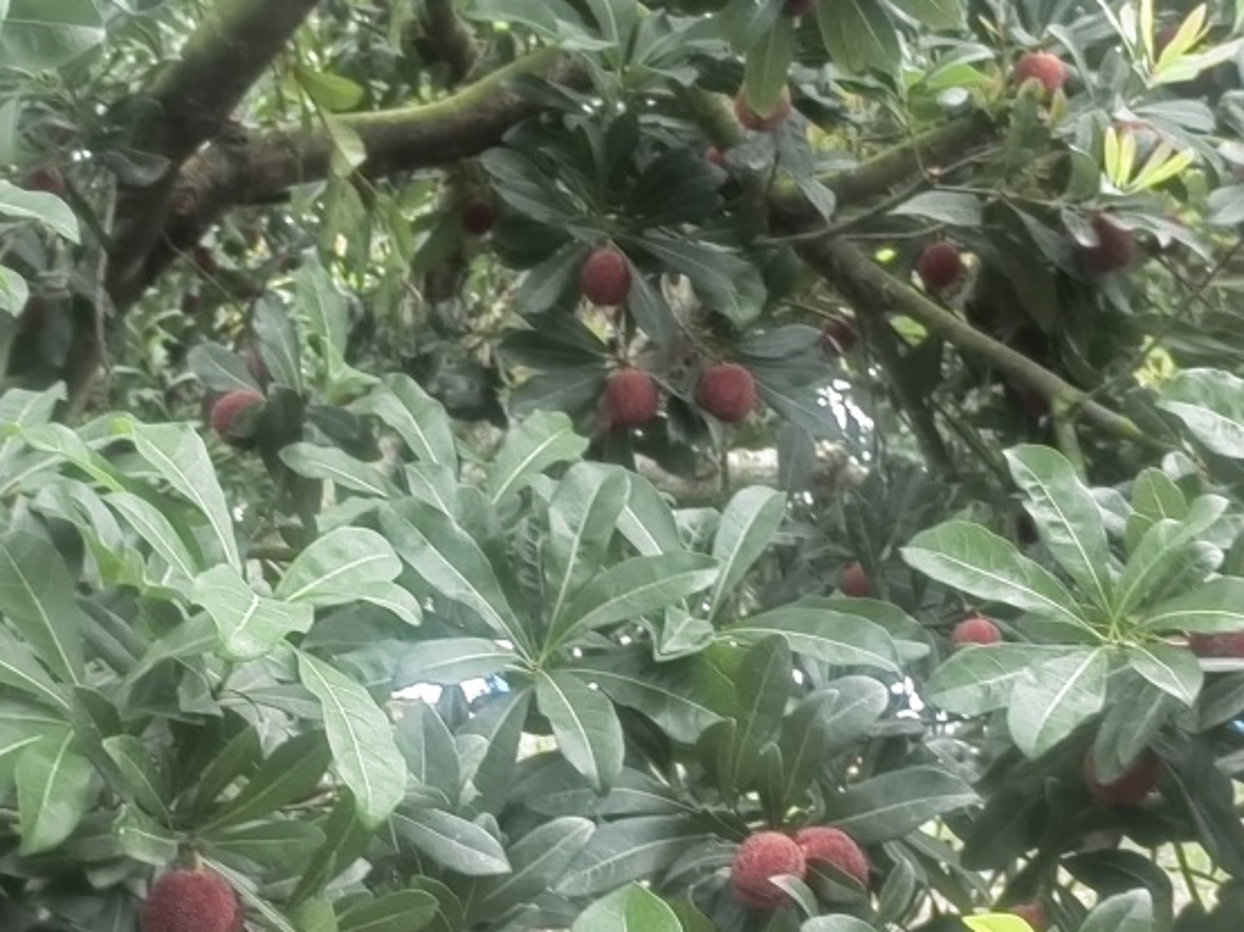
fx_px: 2802
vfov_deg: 18.9
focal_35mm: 78
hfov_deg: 25.0
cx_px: 638
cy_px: 532
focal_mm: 5.52
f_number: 1.9
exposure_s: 1/100
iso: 50
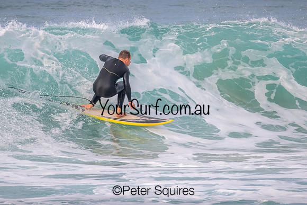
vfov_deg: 1.3
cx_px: 167
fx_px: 9373
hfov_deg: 1.9
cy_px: 73
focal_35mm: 1099
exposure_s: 1/2000
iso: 1100
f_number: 11
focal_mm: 800
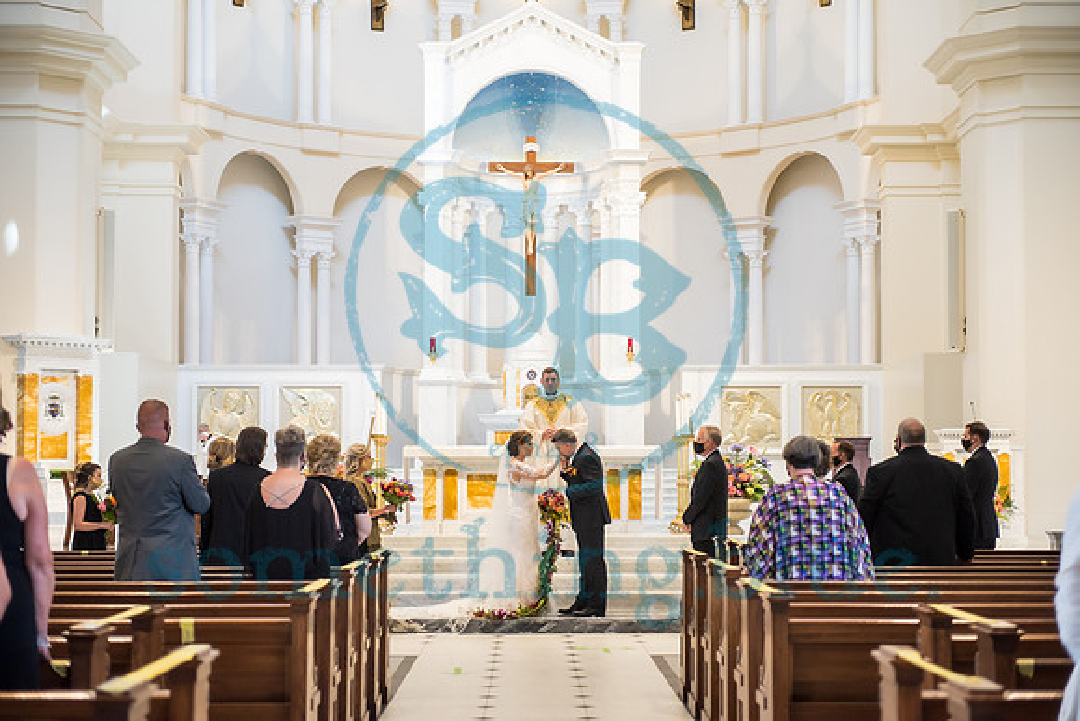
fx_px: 2109
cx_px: 540
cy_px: 360
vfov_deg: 19.4
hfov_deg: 28.7
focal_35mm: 70
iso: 1000
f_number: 2.8
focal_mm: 70
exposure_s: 1/200
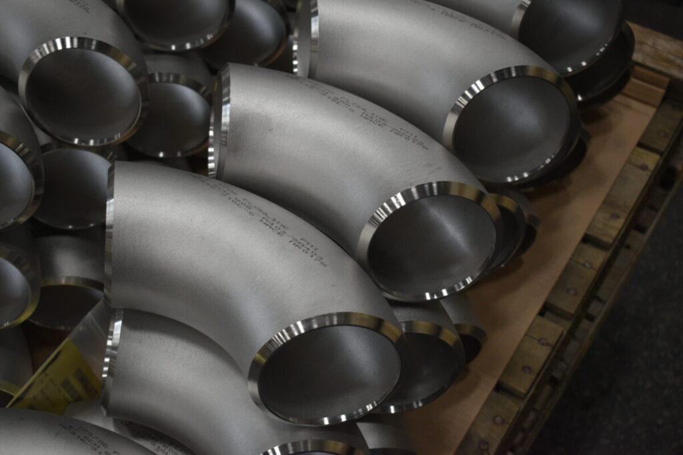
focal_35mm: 45
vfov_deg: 29.9
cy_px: 228
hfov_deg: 43.6
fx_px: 854
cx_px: 342
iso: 800
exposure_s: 1/500
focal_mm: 30
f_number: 4.2
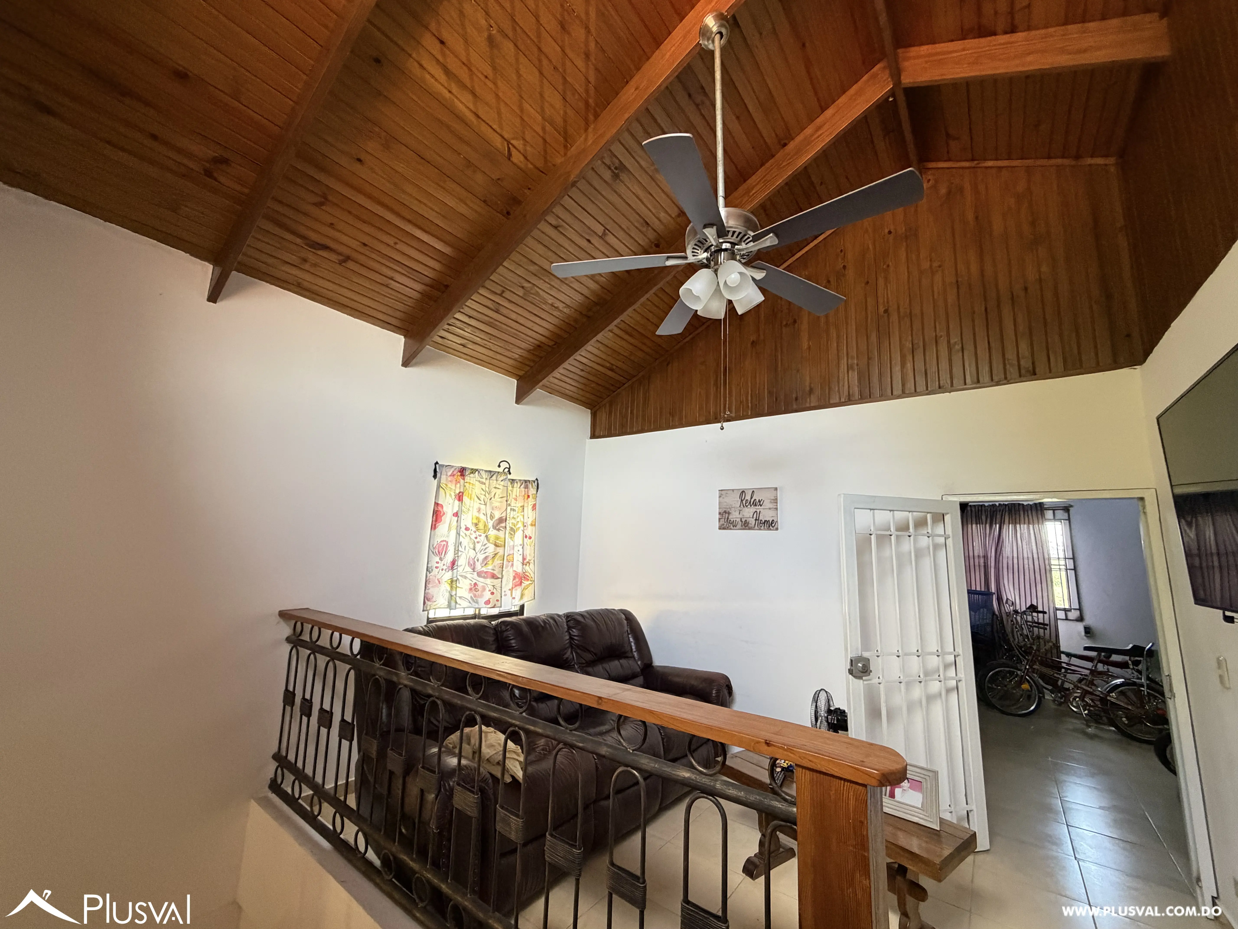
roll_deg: -1.5
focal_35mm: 14
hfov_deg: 102.1
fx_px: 501
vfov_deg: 85.7
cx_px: 619
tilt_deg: +8.9
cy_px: 464
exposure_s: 1/60
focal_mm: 2.22
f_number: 2.2
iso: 400
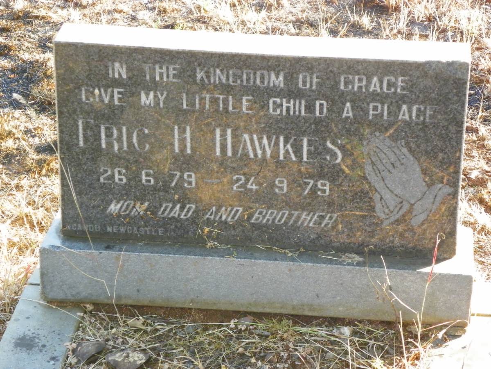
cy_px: 184
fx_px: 1617
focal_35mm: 114
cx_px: 246
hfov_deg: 17.3
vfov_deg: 13.0
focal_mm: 20.2
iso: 250
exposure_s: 1/50
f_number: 4
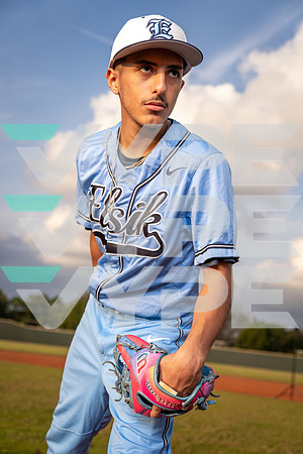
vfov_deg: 44.5
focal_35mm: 44
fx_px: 555
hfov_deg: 30.5
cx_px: 152
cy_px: 227
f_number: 4
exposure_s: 1/1250
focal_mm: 44
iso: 250
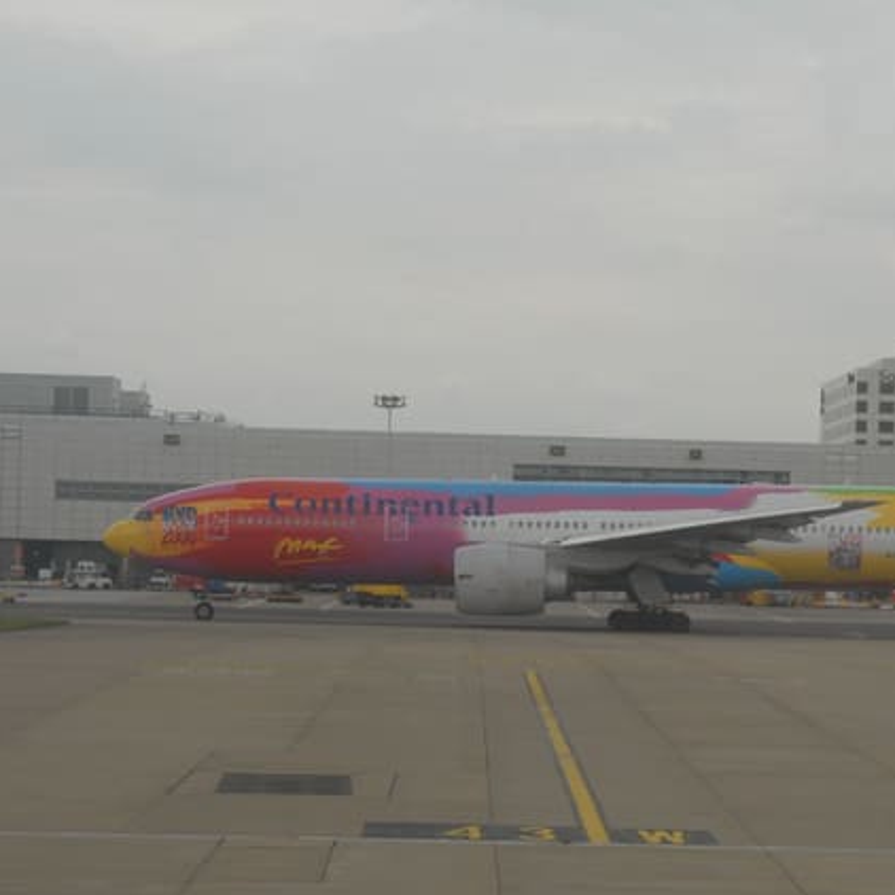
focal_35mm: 116
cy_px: 452
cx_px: 604
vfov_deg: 15.0
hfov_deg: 15.0
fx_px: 3393
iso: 250
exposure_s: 1/320
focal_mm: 60
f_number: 9
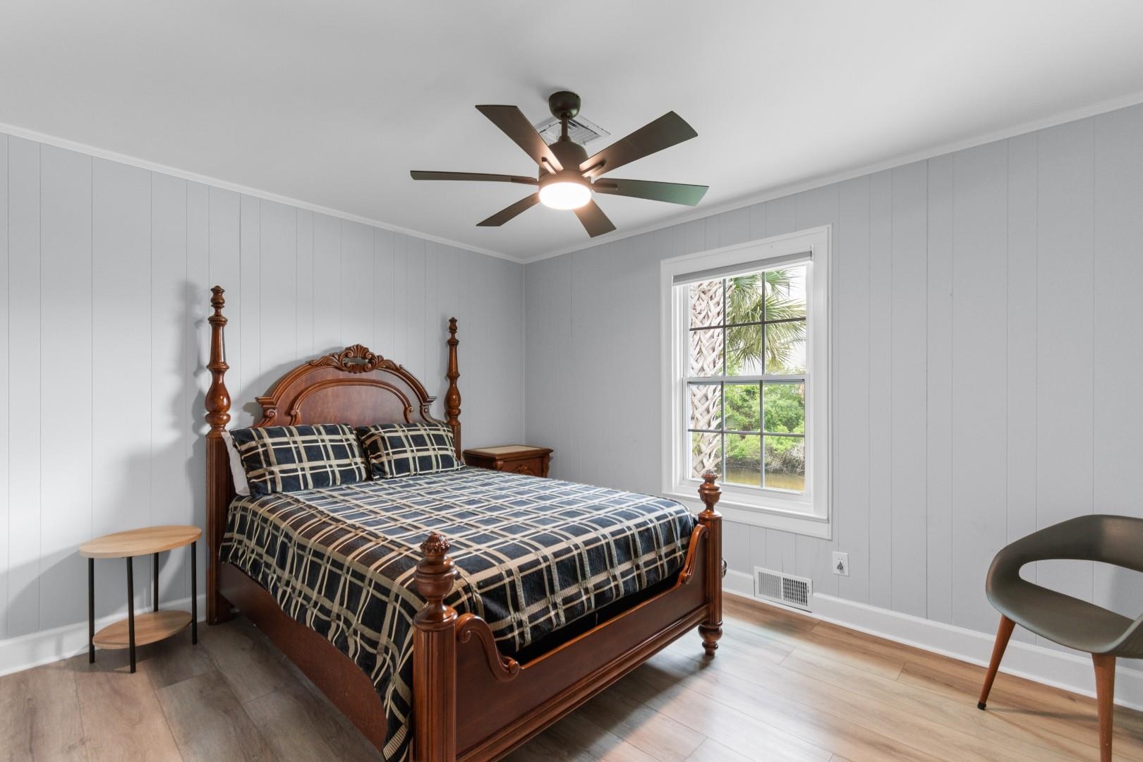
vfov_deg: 77.3
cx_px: 572
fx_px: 476
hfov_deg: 100.4
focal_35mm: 15
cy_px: 381
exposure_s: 1.6
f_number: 4.5
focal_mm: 10
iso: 100
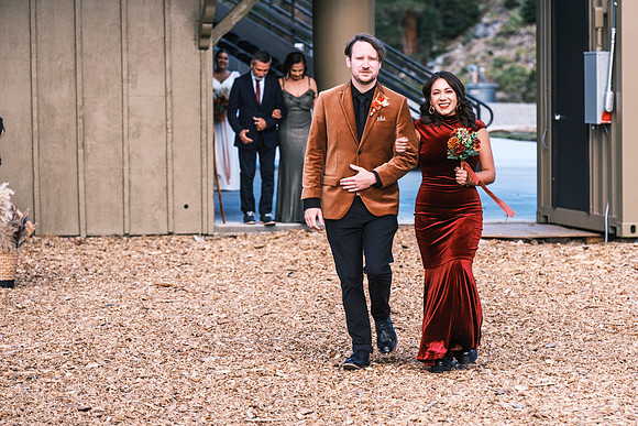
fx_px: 2845
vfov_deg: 8.6
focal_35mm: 160
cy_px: 208
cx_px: 406
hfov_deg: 12.8
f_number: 2.8
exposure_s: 1/950
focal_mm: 83.8
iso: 400
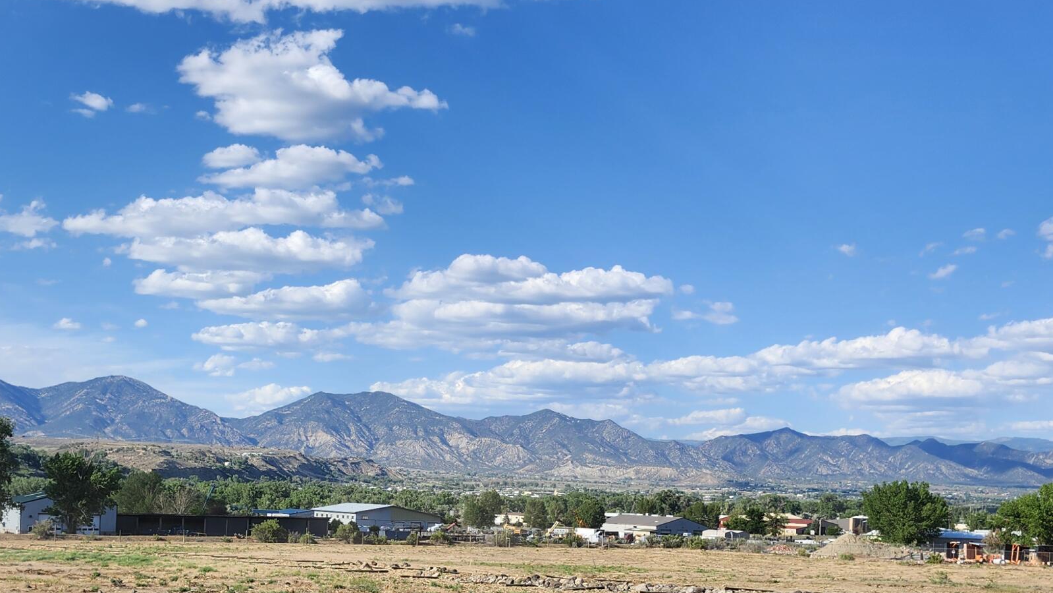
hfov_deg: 43.5
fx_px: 1313
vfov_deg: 24.8
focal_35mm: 47
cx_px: 425
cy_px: 516
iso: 25
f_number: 1.8
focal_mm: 5.54
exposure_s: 1/1376
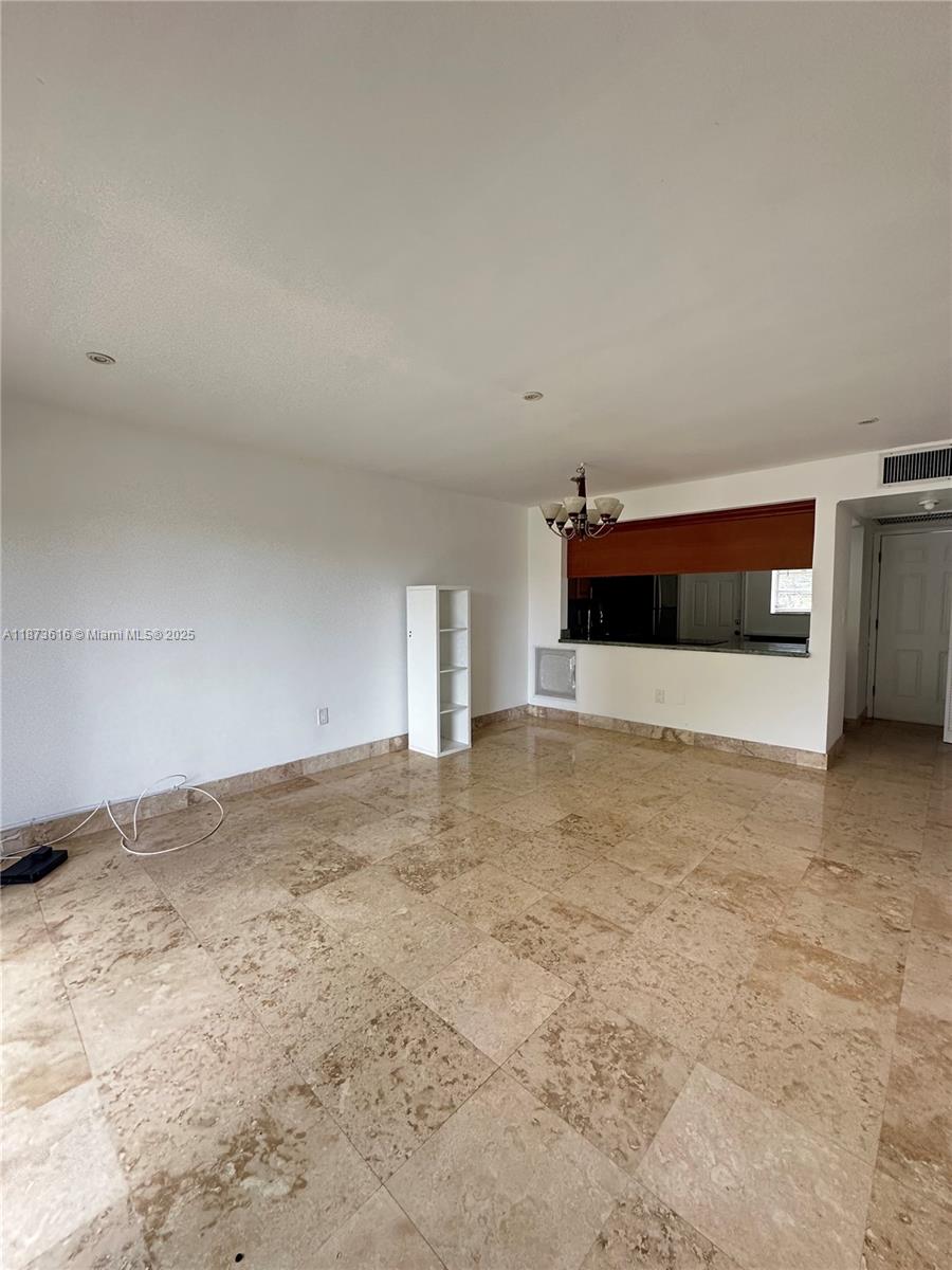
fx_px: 513
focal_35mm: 14
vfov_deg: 102.1
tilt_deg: -3.4
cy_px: 635
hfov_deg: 85.7
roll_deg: +1.6
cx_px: 476
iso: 250
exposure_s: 1/99
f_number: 2.2
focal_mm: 2.22
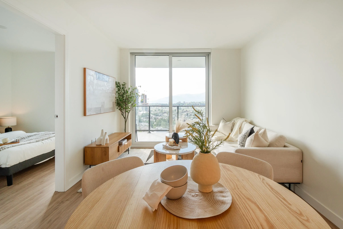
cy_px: 114
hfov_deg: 100.4
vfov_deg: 77.3
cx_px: 172
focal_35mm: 15
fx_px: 143
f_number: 8
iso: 200
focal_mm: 10
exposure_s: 1/50
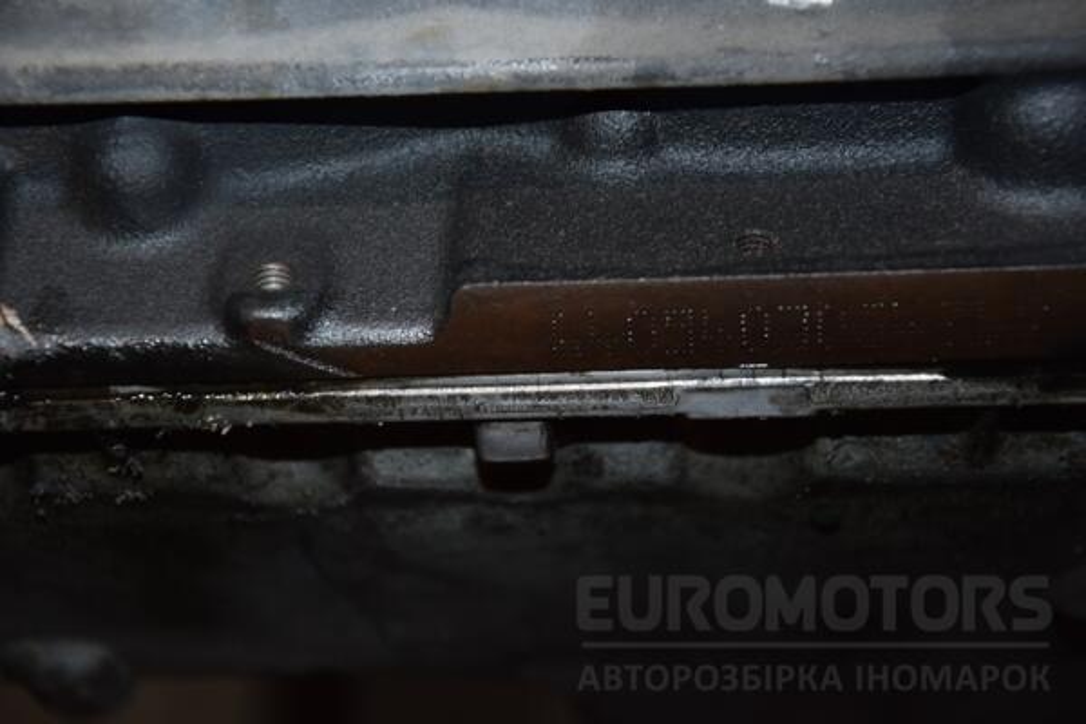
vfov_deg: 12.2
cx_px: 543
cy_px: 362
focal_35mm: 112
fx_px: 3393
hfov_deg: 18.2
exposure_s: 1/60
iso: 800
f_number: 5.3
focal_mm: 75
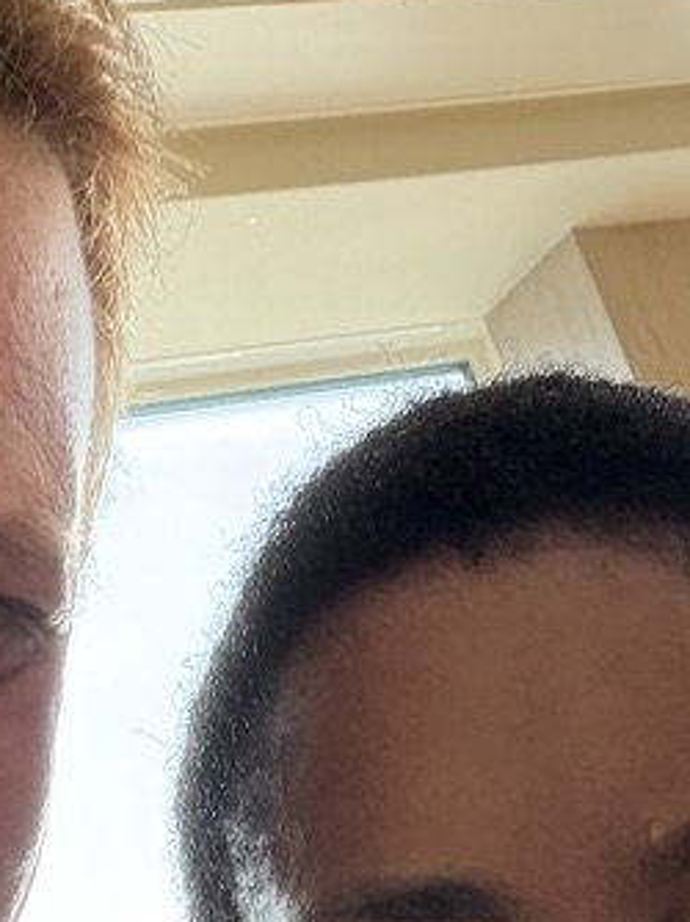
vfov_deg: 21.1
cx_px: 339
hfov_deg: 16.0
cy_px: 715
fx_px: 2448
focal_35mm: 92
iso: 80
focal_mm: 2.71
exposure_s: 1/131
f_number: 1.9
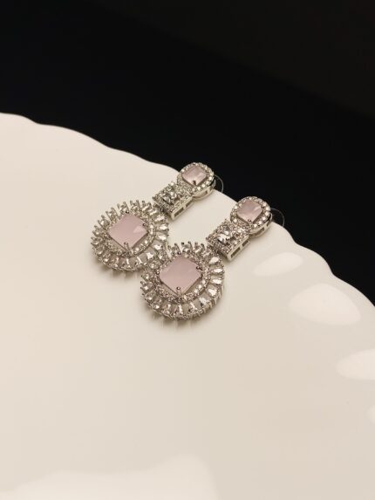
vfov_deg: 47.9
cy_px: 250
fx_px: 563
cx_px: 188
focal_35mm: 39
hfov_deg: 36.8
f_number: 1.8
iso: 50
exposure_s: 1/167
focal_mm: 3.98
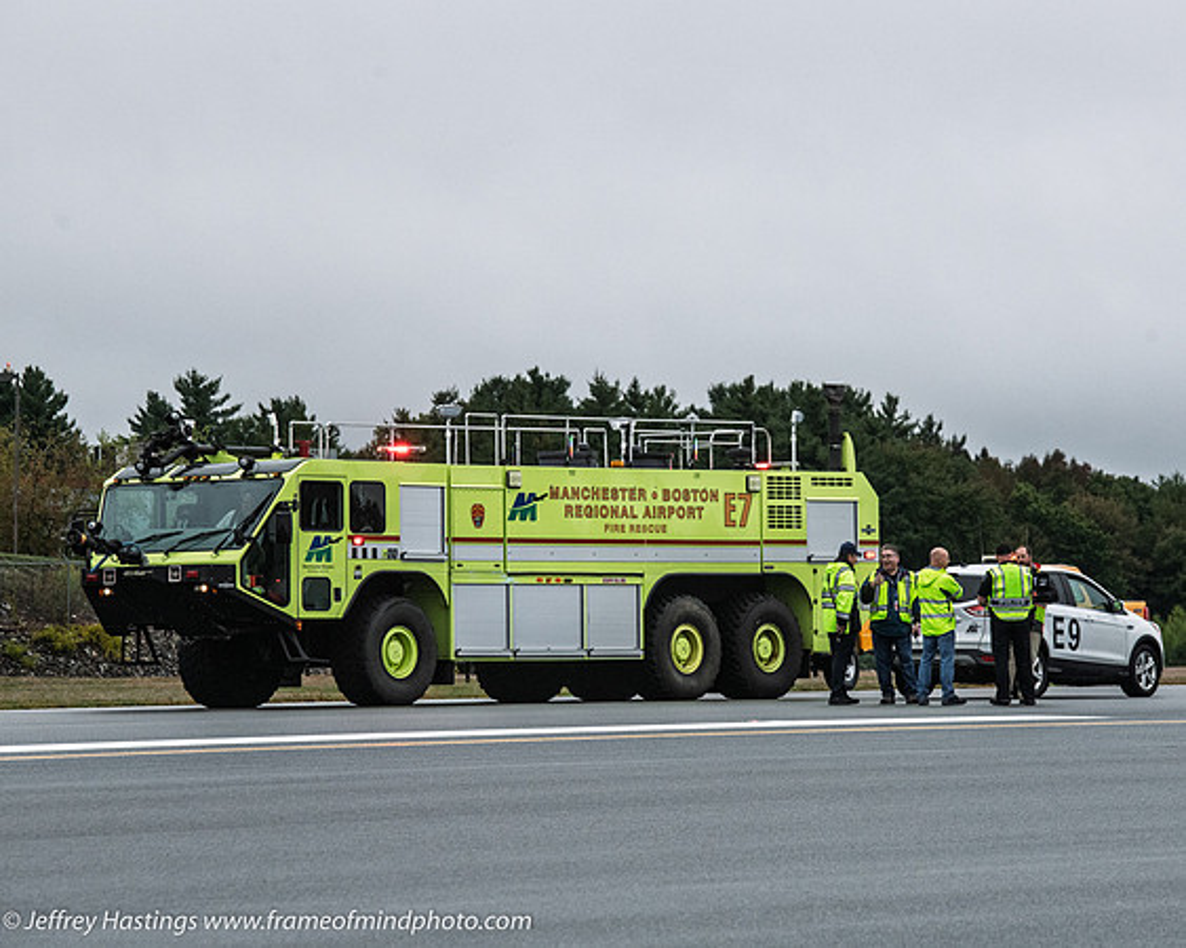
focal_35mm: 217
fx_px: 7611
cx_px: 649
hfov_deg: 8.9
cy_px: 464
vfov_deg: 7.1
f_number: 8
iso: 1600
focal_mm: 175
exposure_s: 1/1000
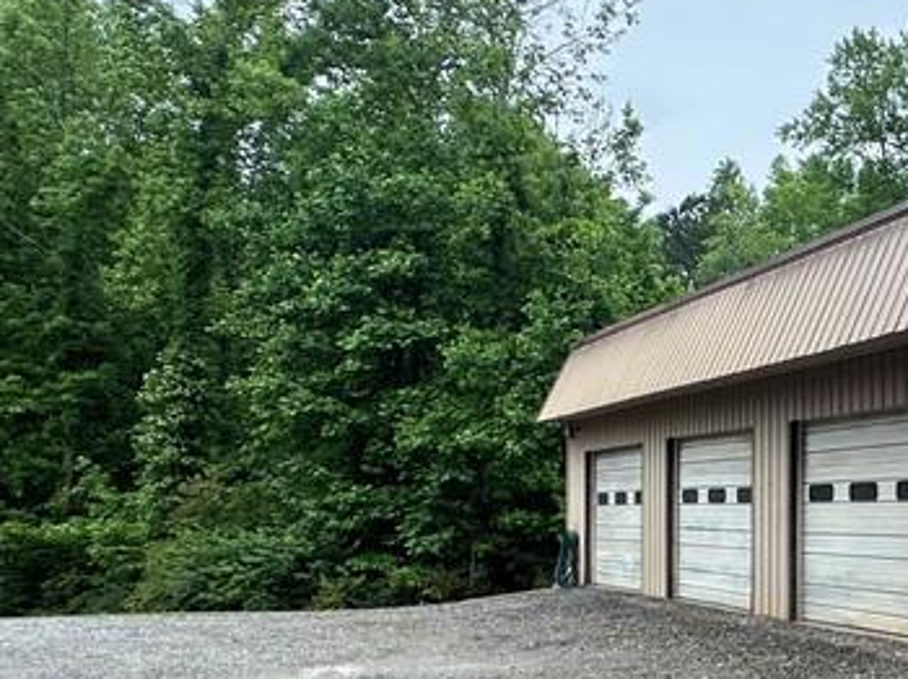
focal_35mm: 41
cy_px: 461
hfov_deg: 36.6
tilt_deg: +1.9
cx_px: 1058
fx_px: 1075
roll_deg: +0.8
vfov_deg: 34.7
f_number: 2.2
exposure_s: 1/327
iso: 40
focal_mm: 2.22
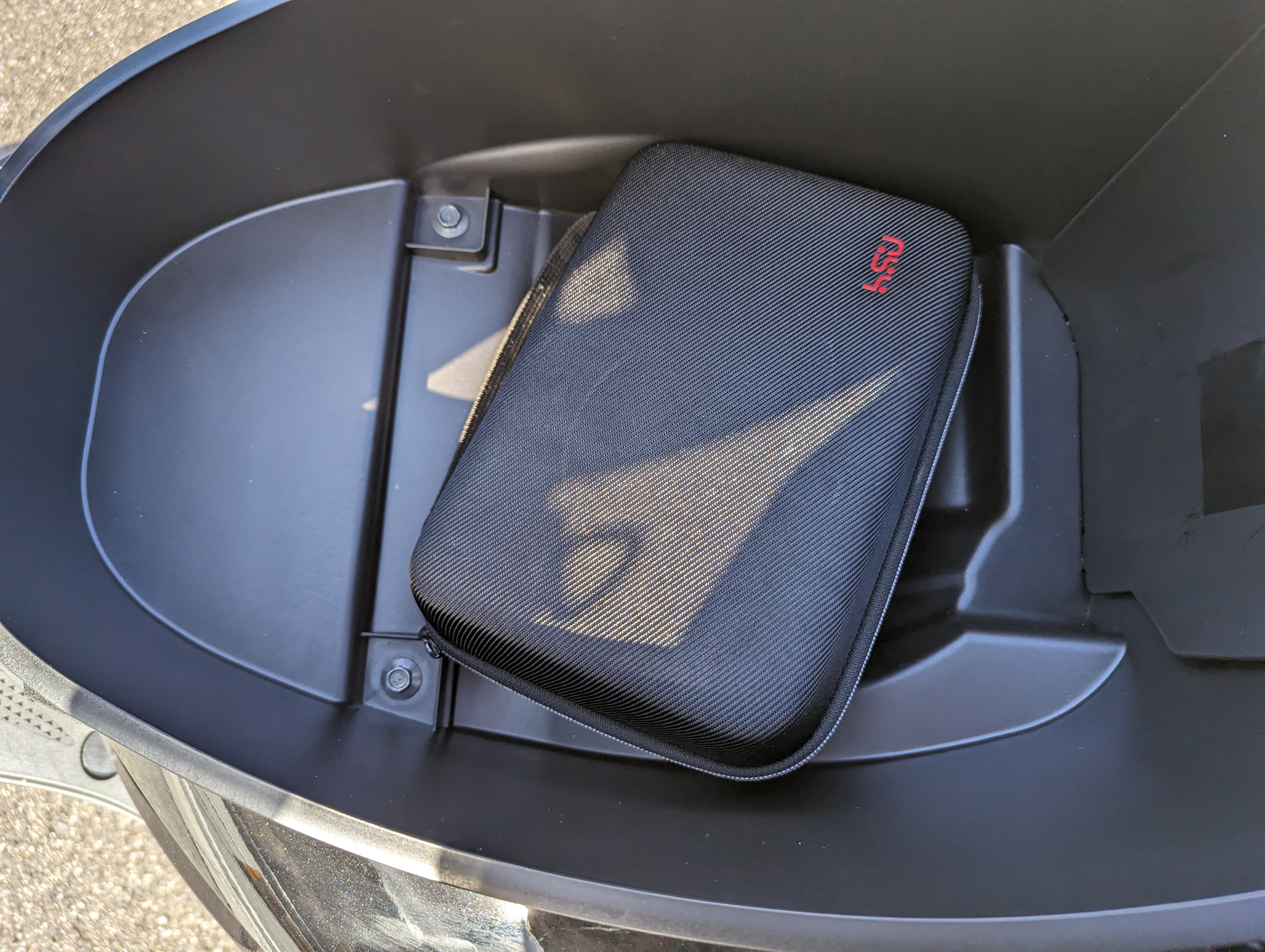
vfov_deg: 56.9
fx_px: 878
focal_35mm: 24
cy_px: 476
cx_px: 632
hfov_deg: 71.5
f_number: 1.85
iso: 40
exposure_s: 1/296
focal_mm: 6.81
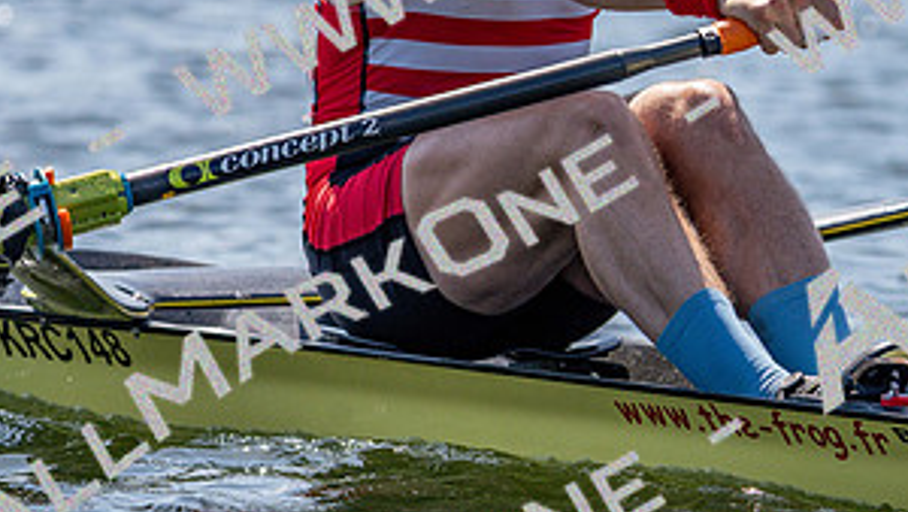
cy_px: 126
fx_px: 12452
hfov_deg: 4.2
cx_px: 548
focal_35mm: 517
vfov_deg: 2.4
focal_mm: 255
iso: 250
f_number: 5.6
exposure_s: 1/2000
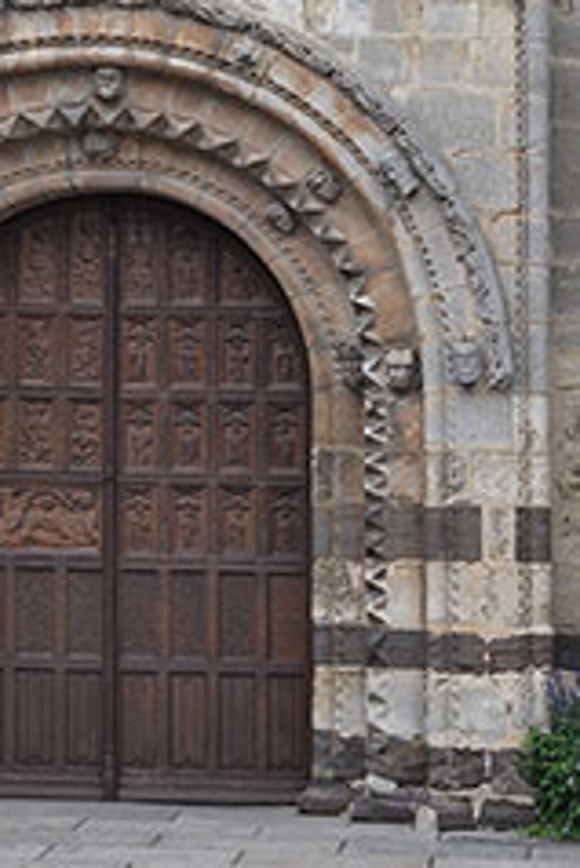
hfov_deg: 15.4
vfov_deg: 22.5
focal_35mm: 88
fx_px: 2122
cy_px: 58
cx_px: 95
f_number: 5.6
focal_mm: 31
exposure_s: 1/125
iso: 400
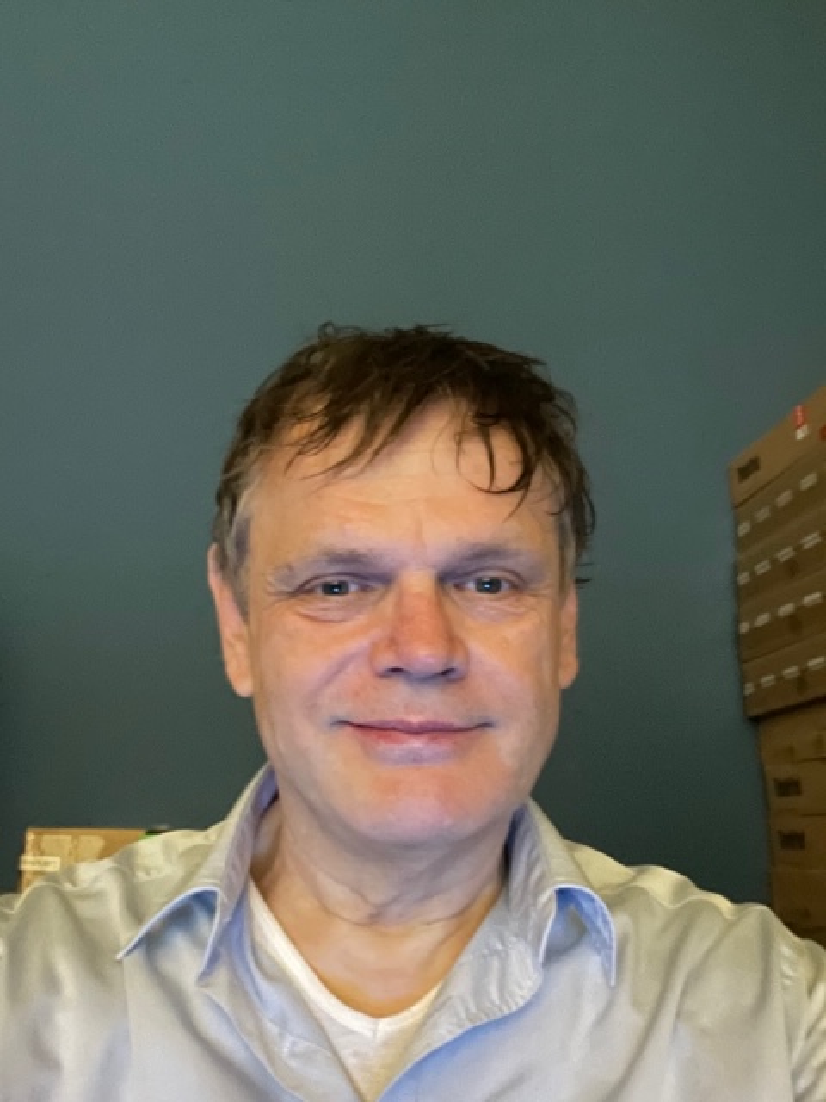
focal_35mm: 30
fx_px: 954
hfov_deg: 46.8
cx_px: 413
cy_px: 551
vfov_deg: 60.0
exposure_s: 1/8
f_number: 2.2
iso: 800
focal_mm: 2.71
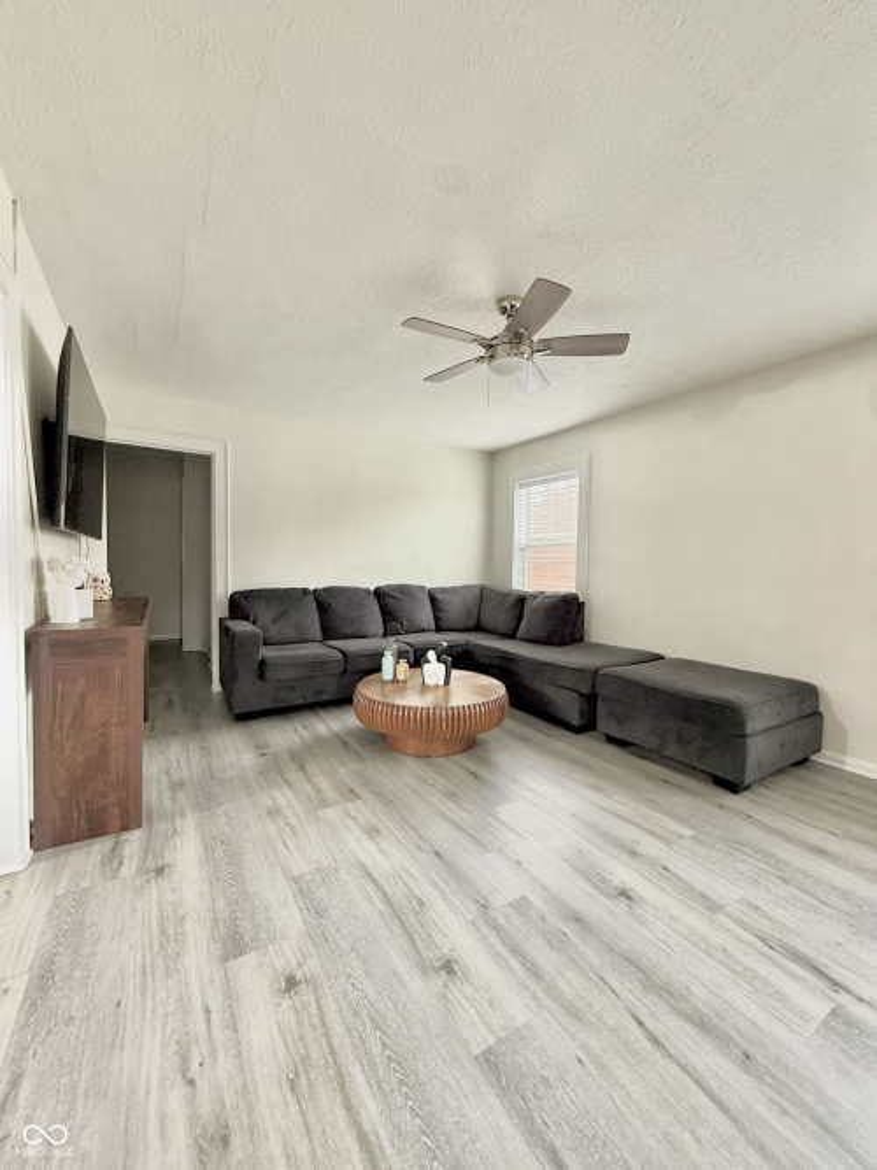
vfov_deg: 102.1
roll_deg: -1.6
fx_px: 473
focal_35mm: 14
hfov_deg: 85.7
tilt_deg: -1.4
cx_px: 438
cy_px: 585
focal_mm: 2.22
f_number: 2.2
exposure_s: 1/60
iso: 200
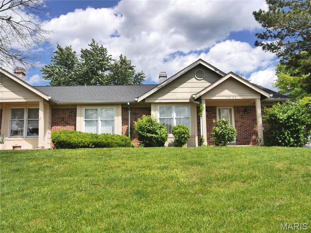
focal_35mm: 26
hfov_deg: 67.3
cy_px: 116
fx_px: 234
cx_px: 156
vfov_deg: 53.1
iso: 800
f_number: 11
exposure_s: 1/500
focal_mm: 13
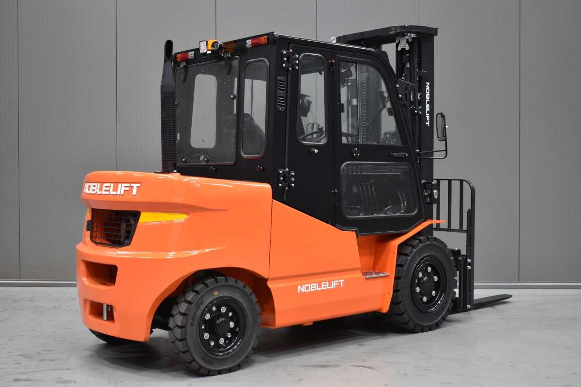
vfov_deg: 28.1
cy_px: 194
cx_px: 290
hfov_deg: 41.1
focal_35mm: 48
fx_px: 775
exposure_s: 1/50
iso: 1250
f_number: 5
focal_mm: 32
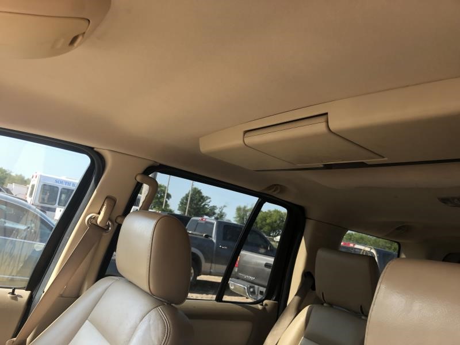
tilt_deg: +9.7
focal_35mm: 28
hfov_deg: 63.4
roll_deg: -9.1
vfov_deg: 49.7
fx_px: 372
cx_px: 230
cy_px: 172
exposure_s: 1/133
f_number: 1.8
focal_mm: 3.99
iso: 20
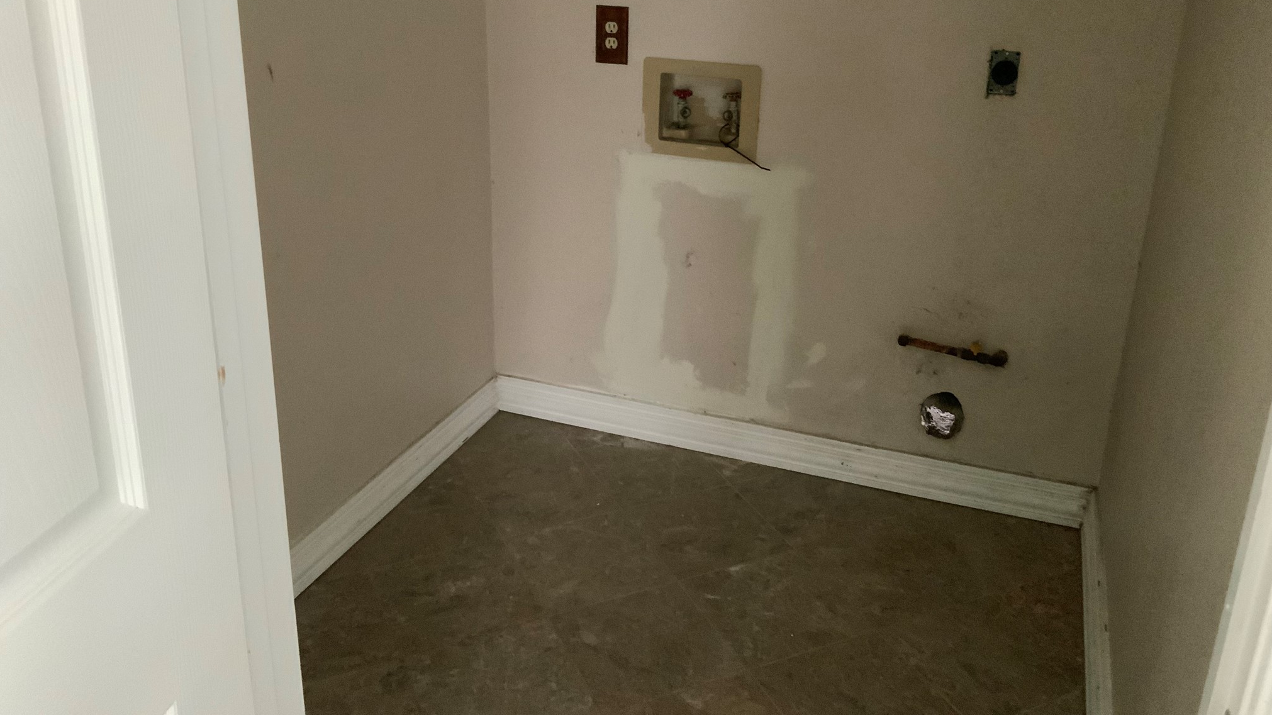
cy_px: 242
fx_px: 1079
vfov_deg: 36.3
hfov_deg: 61.0
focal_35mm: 32
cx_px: 640
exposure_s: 1/30
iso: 500
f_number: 1.8
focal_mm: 3
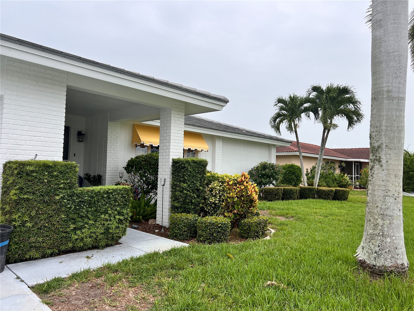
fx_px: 311
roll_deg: -1.6
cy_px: 156
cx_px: 207
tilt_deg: +2.5
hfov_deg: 67.3
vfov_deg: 53.1
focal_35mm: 26
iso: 50
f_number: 1.5
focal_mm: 5.7
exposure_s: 1/5076
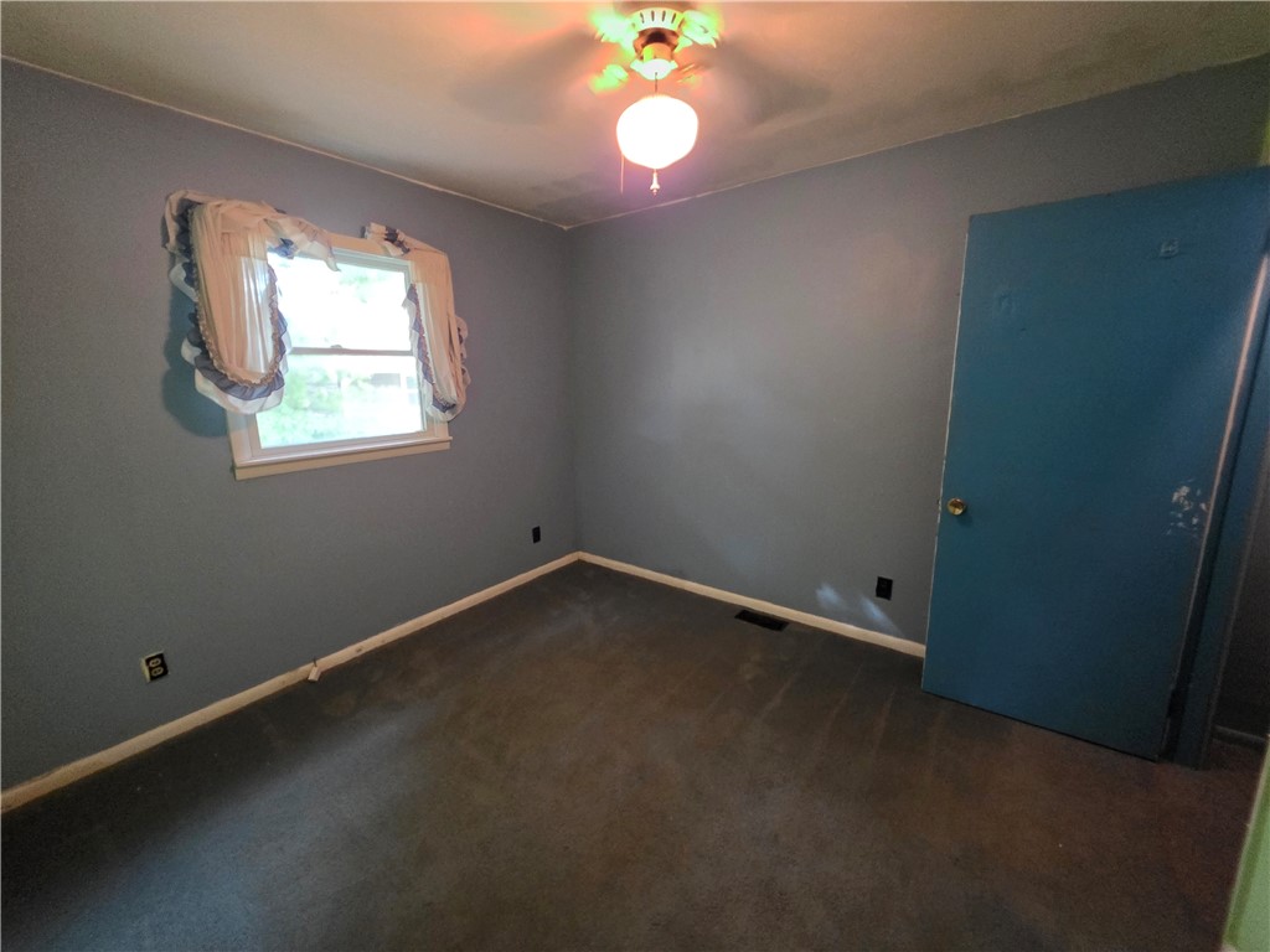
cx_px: 635
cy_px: 476
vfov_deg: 89.9
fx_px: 477
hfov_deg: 106.2
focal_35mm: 13
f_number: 1.9
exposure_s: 1/60
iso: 800
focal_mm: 2.2
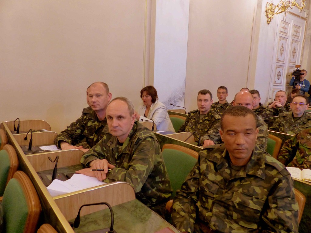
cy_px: 116
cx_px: 156
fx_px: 225
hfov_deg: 69.4
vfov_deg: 54.9
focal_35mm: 25
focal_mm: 4.5
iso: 400
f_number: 2.8
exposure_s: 1/30
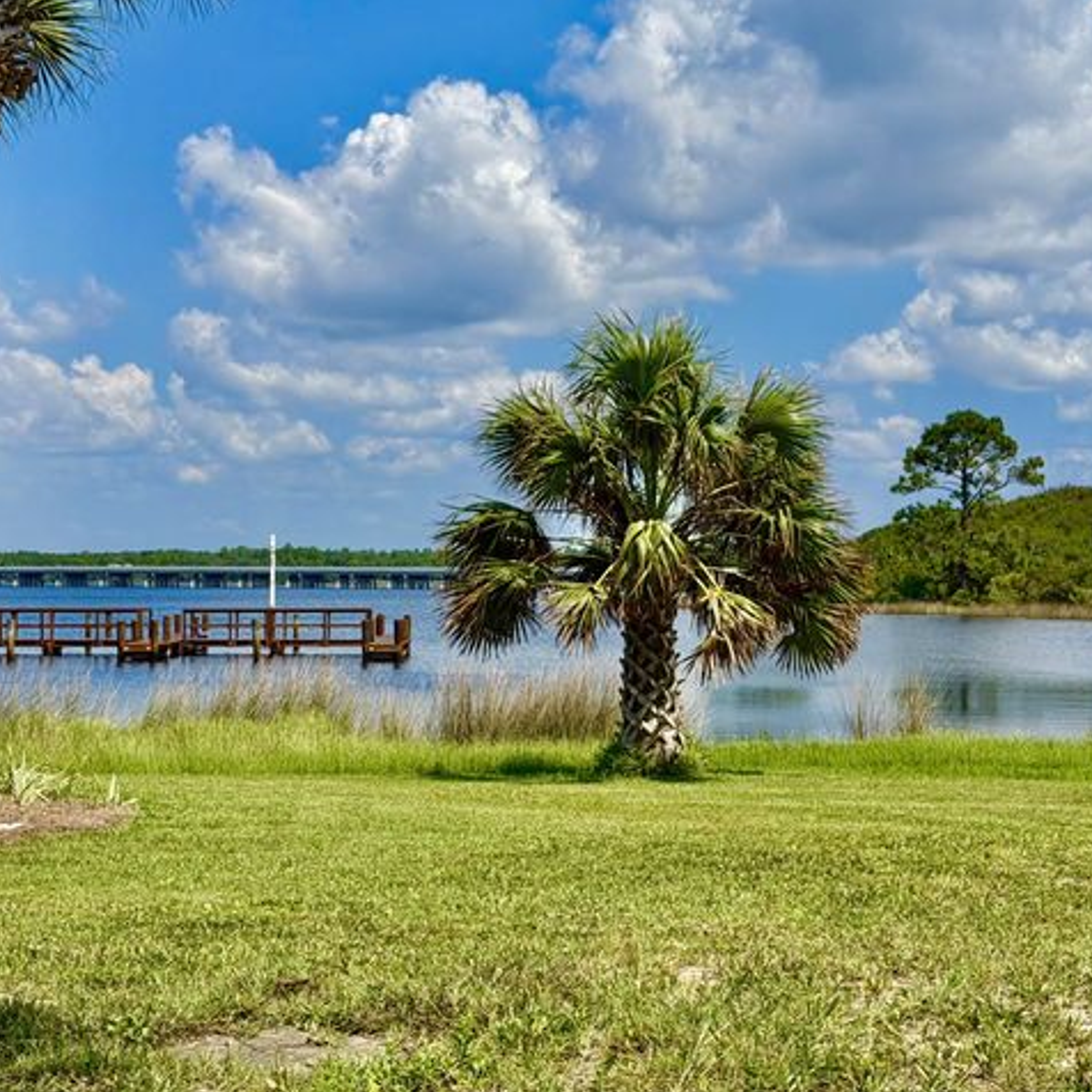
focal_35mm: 57
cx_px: 569
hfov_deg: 30.0
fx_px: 2034
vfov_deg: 30.0
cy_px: 546
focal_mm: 6.76
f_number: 1.78
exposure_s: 1/6536
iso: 64
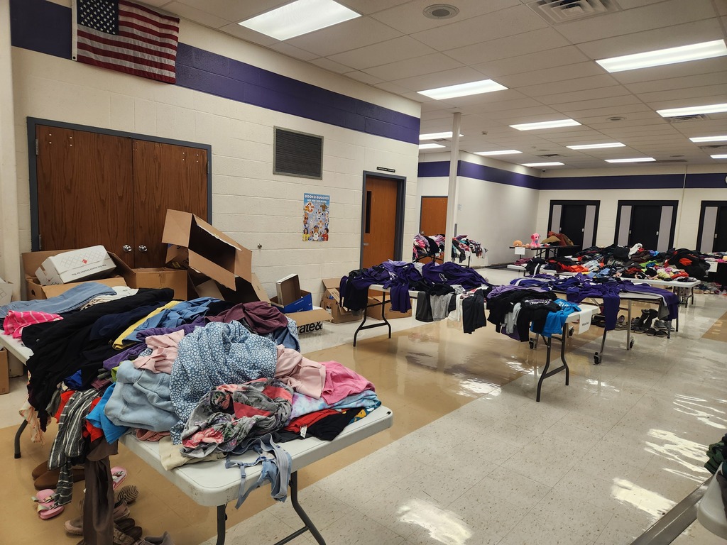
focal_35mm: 23
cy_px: 272
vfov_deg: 58.9
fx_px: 483
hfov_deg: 73.9
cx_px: 364
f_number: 1.8
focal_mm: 5.4
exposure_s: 1/120
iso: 160
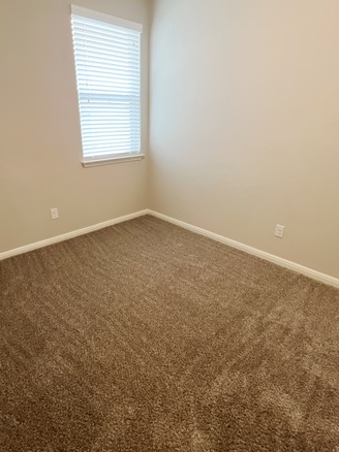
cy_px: 223
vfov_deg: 84.7
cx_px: 151
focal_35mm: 19
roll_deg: -1.1
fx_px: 248
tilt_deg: -23.2
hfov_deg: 68.4
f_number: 1.8
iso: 500
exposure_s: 1/60
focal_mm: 1.57
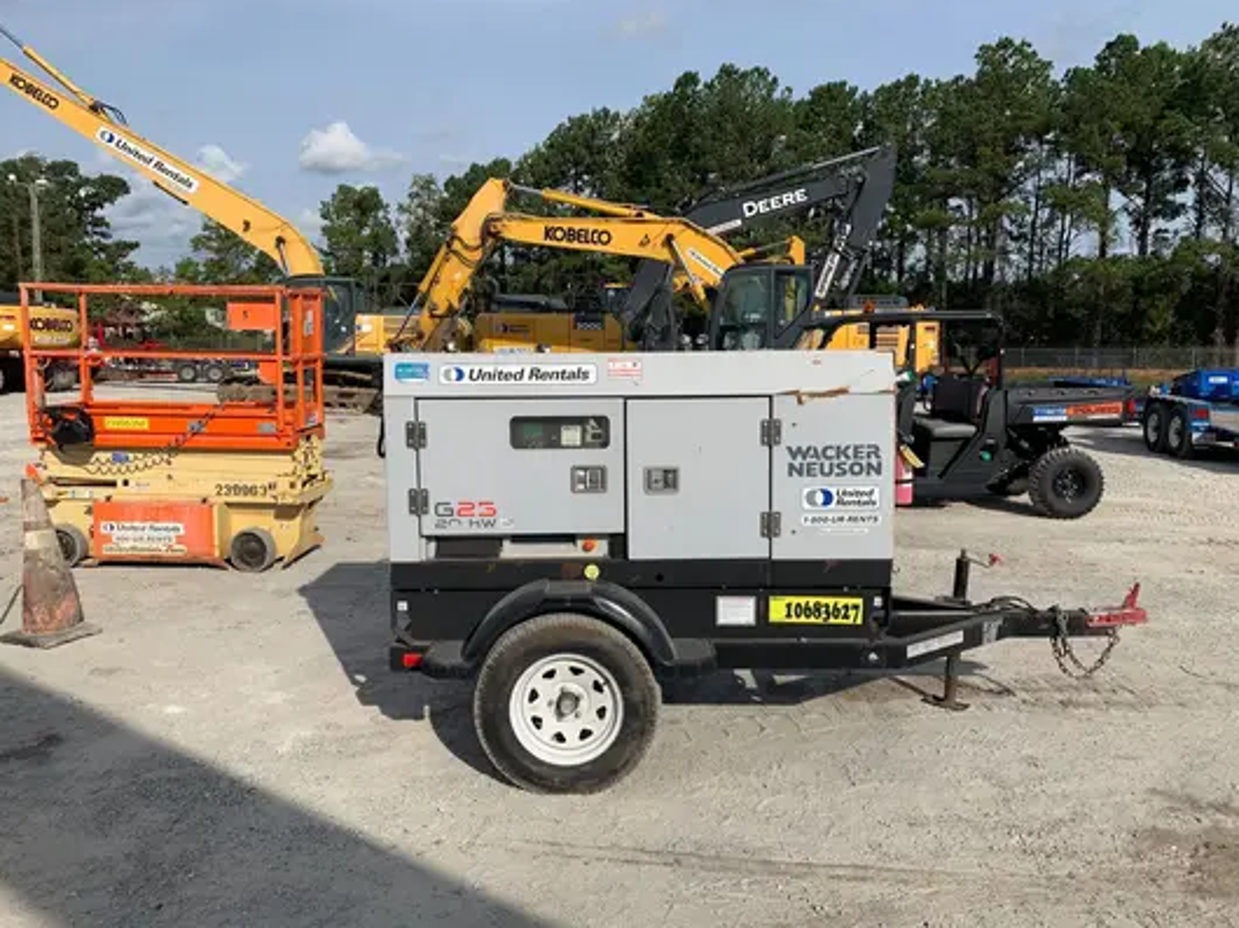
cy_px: 476
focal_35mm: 27
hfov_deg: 65.3
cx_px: 624
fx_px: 966
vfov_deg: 51.3
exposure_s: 1/3650
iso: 25
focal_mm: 4.25
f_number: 1.8
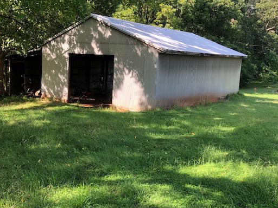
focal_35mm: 35
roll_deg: -2.4
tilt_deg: -6.2
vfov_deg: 40.6
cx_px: 108
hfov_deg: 52.2
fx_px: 281
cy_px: 87
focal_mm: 3.99
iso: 20
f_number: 1.8
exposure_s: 1/127
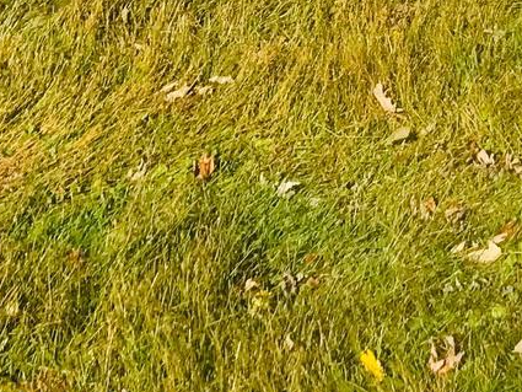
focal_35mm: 135
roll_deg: -0.7
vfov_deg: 10.6
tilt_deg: -12.2
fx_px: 2036
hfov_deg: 13.9
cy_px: -220
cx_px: 711
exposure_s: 1/1916
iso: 20
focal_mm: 3.99
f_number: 1.8
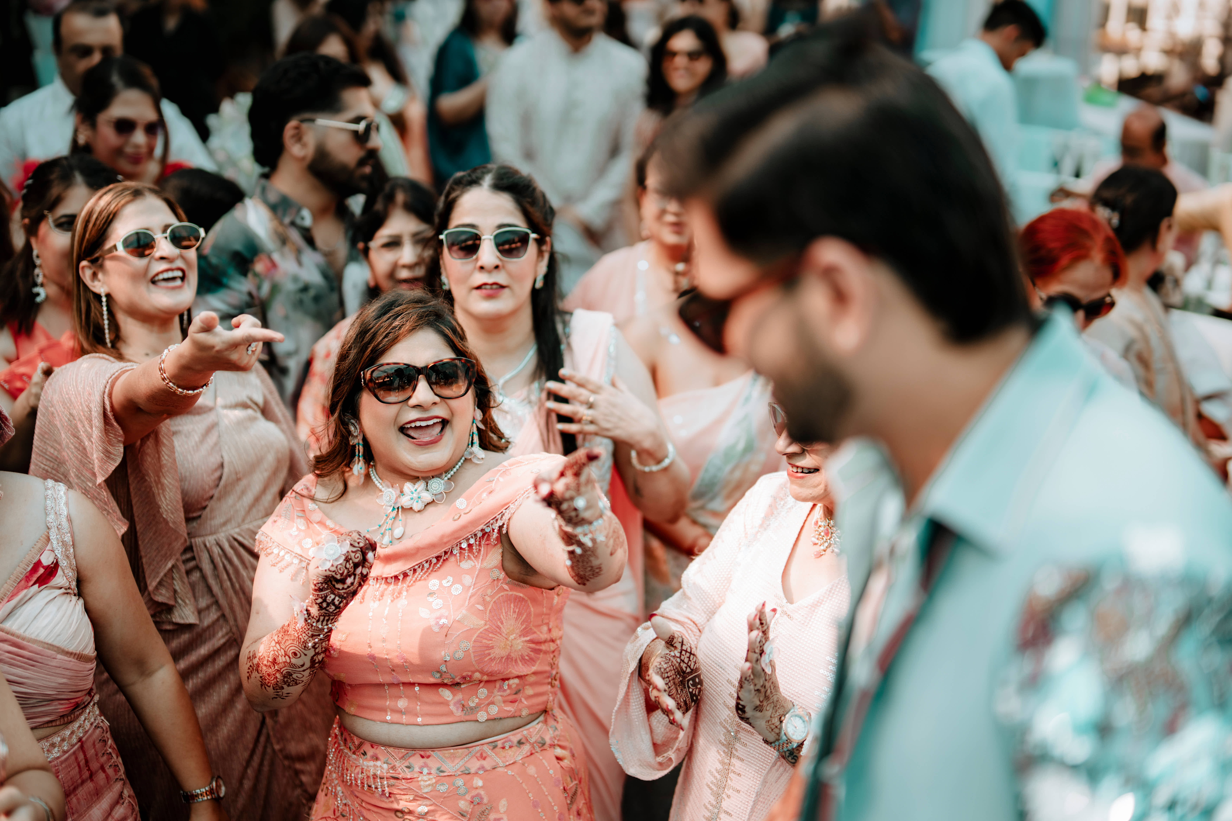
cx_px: 616
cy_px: 410
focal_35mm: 50
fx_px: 1711
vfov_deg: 27.0
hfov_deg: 39.6
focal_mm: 50
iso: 80
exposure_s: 1/1000
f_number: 1.4
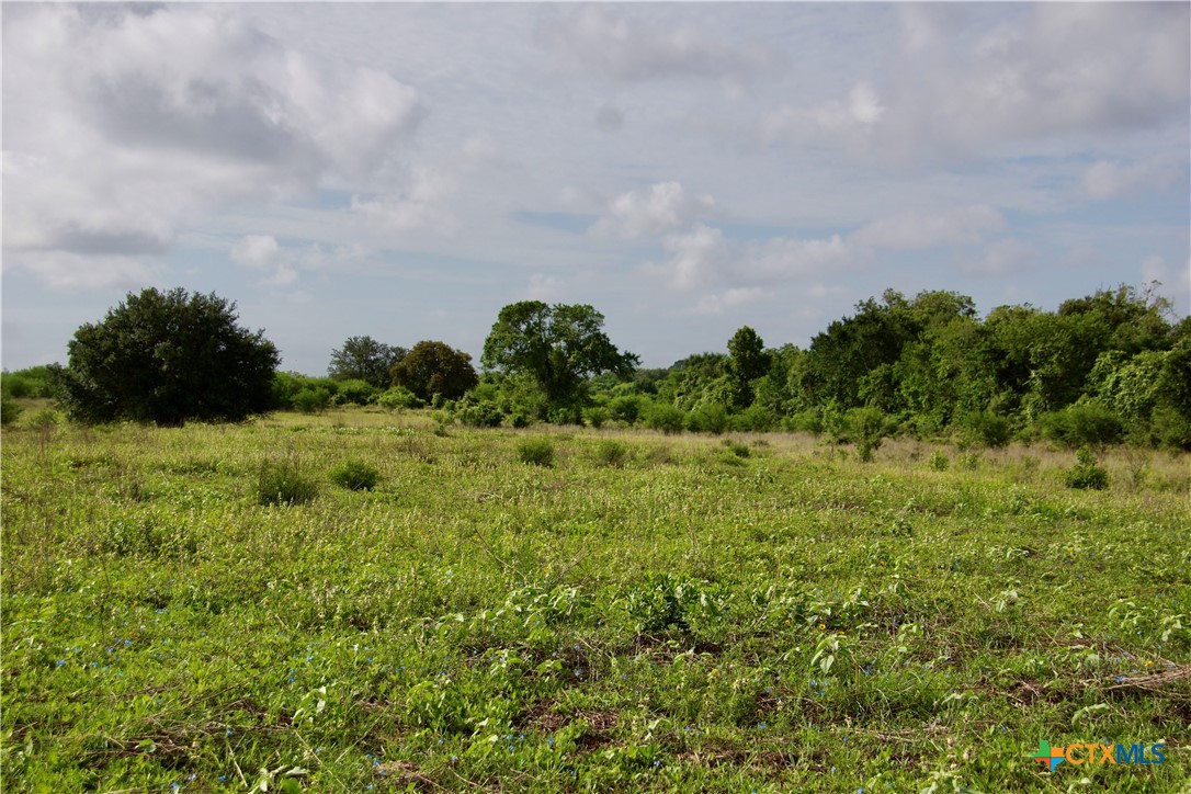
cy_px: 397
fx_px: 1737
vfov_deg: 25.8
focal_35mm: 52
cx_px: 596
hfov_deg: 37.9
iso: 100
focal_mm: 35
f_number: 6.3
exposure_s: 1/800
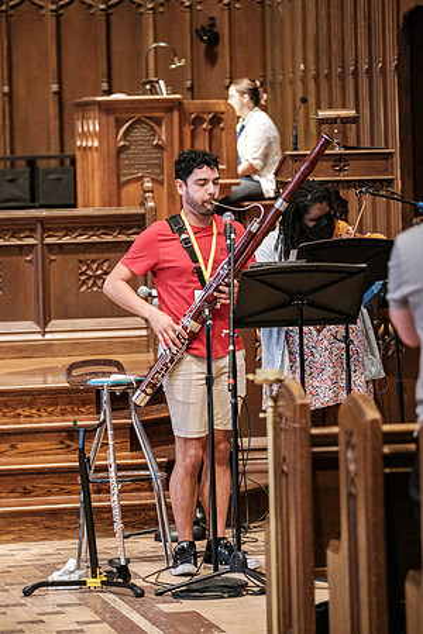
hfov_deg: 8.6
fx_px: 2802
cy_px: 317
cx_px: 212
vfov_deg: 12.9
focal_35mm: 159
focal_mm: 106
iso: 6400
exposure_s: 1/125
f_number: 2.8
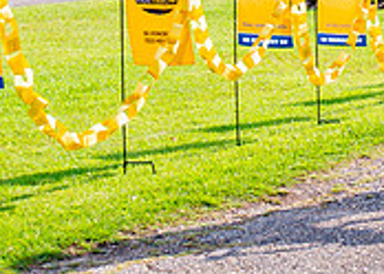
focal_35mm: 160
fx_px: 1744
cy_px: -70
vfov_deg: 8.9
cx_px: 618
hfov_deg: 11.9
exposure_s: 1/1000
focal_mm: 35
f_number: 2.8
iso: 125
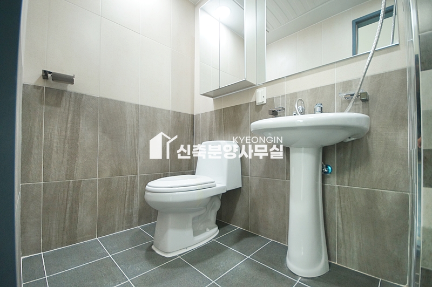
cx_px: 216
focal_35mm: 15
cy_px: 144
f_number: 4
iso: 800
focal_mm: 10
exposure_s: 1/40
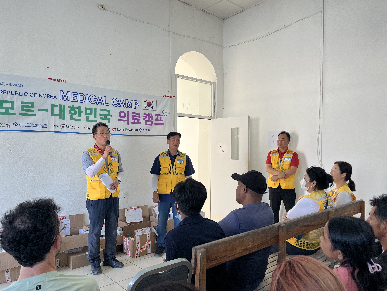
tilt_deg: +1.3
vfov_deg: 53.1
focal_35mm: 26
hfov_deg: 67.3
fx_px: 291
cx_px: 194
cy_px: 146
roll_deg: -0.7
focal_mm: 5.1
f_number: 1.6
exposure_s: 1/100
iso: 64
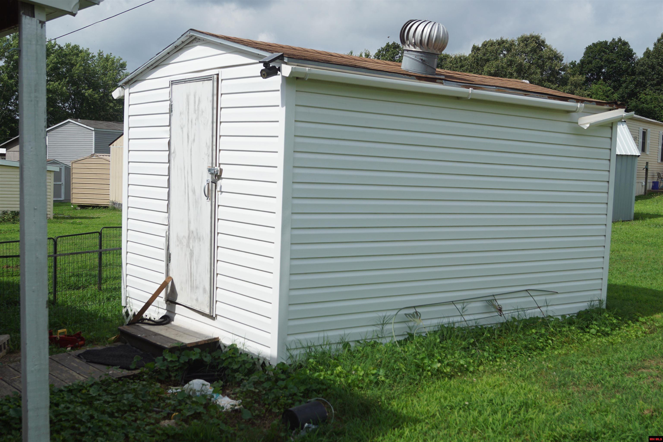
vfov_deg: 31.9
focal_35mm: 42
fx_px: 773
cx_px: 332
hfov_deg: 46.4
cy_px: 221
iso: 100
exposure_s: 1/500
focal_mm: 28
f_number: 6.3
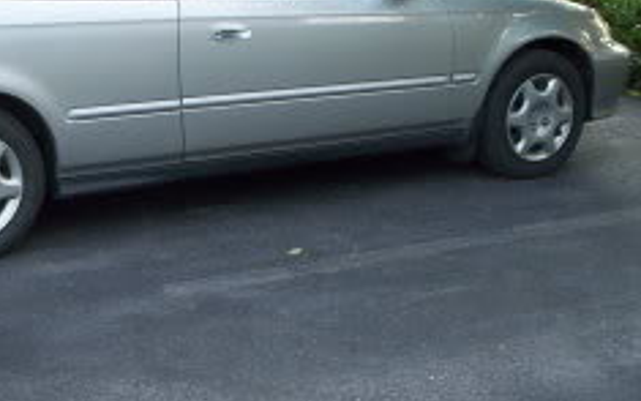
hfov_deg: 28.9
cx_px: 153
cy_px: 79
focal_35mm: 70
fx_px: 1223
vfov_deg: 18.4
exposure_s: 1/64.1
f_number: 4.5
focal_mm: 4.99
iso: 140
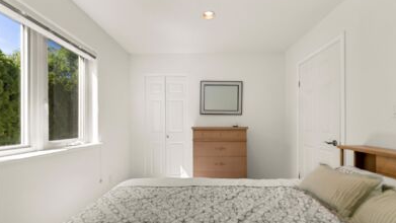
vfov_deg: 70.4
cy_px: 122
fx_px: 158
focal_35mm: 15
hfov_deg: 103.0
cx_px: 199
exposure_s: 1/250
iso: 400
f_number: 2.8
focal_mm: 14
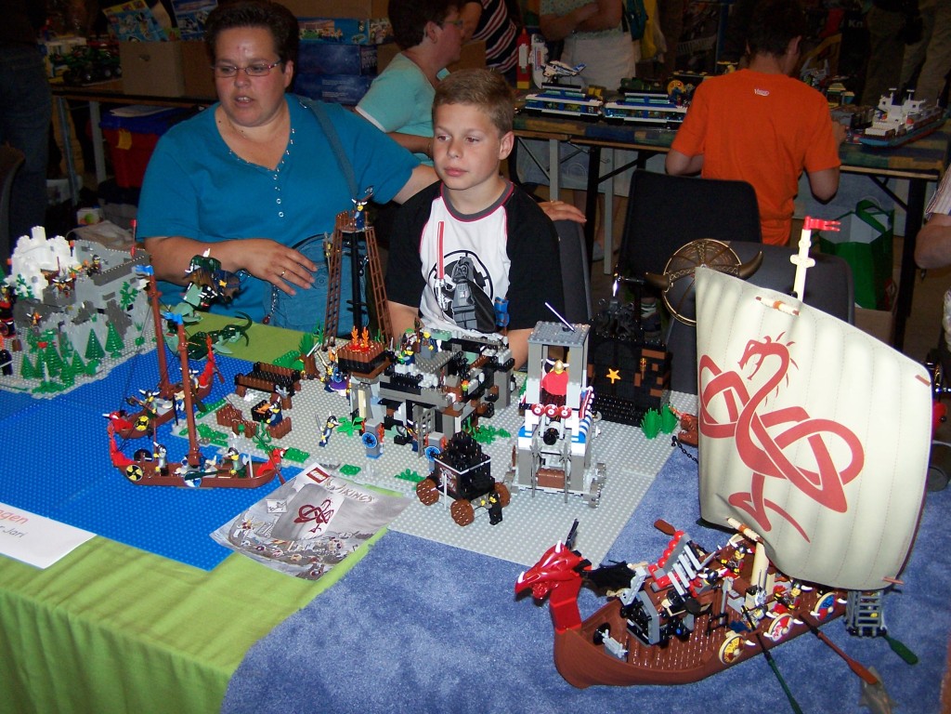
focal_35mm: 38
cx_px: 476
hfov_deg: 49.0
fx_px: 1044
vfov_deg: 37.7
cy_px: 357
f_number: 2.8
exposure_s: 1/60
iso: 140
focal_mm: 6.3
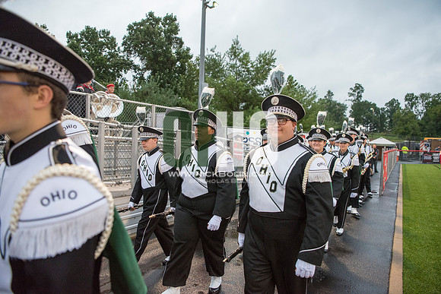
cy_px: 147
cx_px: 220
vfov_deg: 53.2
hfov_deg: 73.7
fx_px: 294
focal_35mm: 24
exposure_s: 1/800
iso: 2000
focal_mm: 24
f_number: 3.2
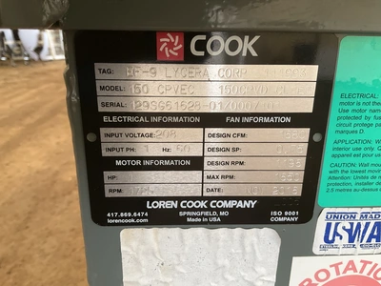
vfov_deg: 48.2
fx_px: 319
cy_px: 143
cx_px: 190
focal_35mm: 29
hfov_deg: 61.7
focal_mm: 3
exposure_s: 1/60
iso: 80
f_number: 1.8
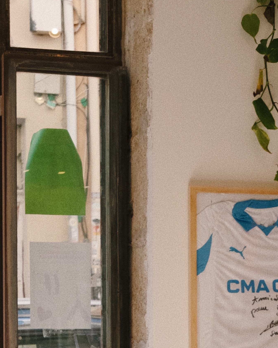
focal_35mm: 142
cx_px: 418
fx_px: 1460
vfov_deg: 12.5
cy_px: 600
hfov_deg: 10.5
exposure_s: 1/2700
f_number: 3.2
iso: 800
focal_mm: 27
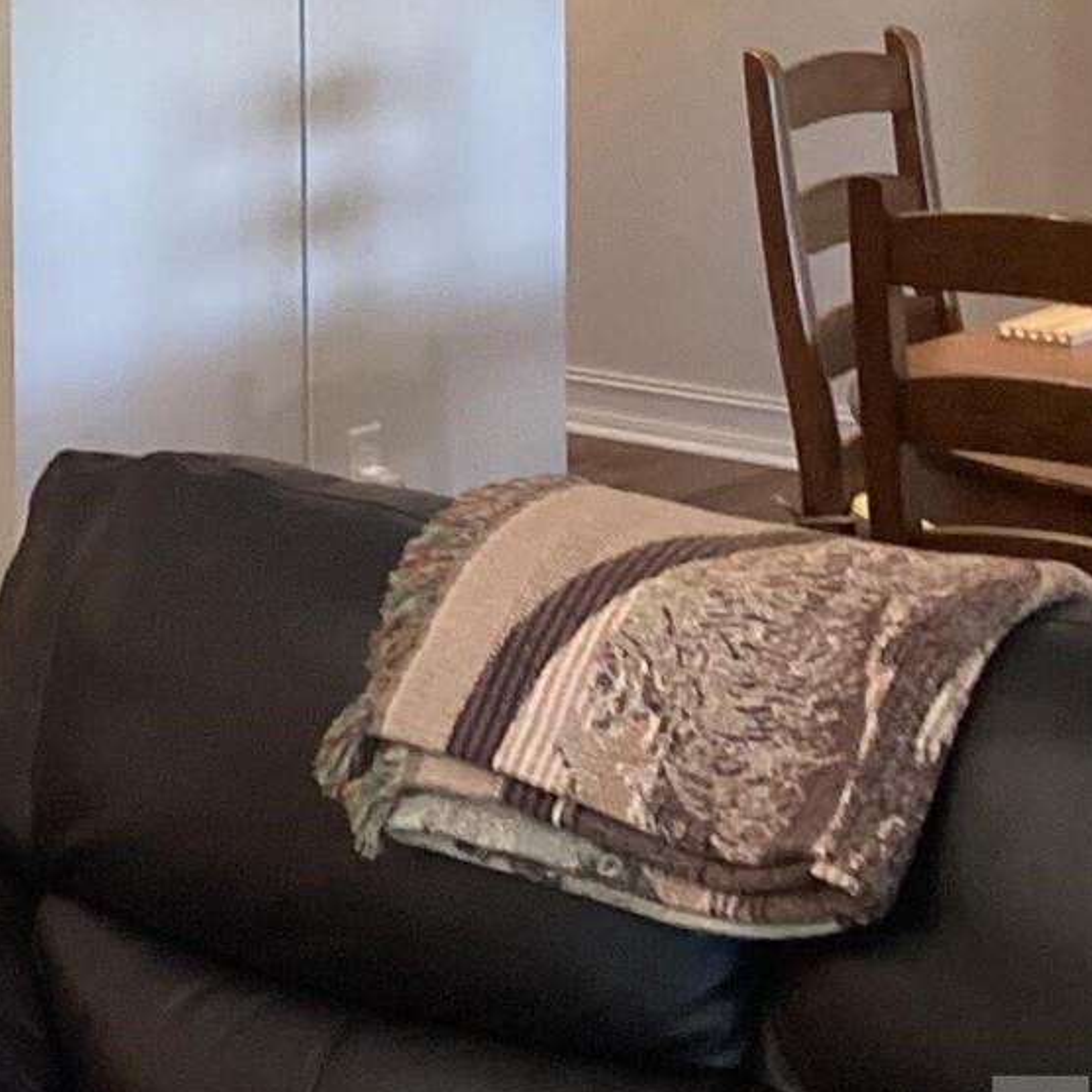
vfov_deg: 16.8
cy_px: -47
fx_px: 3605
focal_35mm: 101
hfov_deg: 16.2
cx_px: -393
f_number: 2.4
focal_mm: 3.3
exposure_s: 1/50
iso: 160
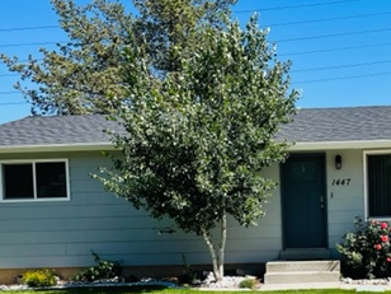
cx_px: 334
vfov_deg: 26.5
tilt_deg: -2.0
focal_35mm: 54
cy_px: 242
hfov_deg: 34.0
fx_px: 610
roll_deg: +1.5
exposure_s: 1/3040
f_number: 1.6
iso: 32
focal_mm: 4.2
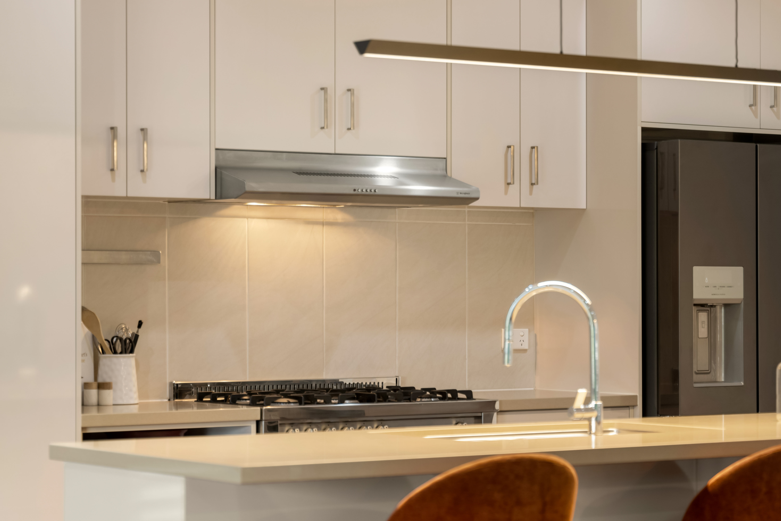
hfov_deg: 19.8
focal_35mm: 103
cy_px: 272
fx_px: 2235
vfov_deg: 13.3
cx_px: 486
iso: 320
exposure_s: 1/10
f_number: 2.8
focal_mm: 59.6
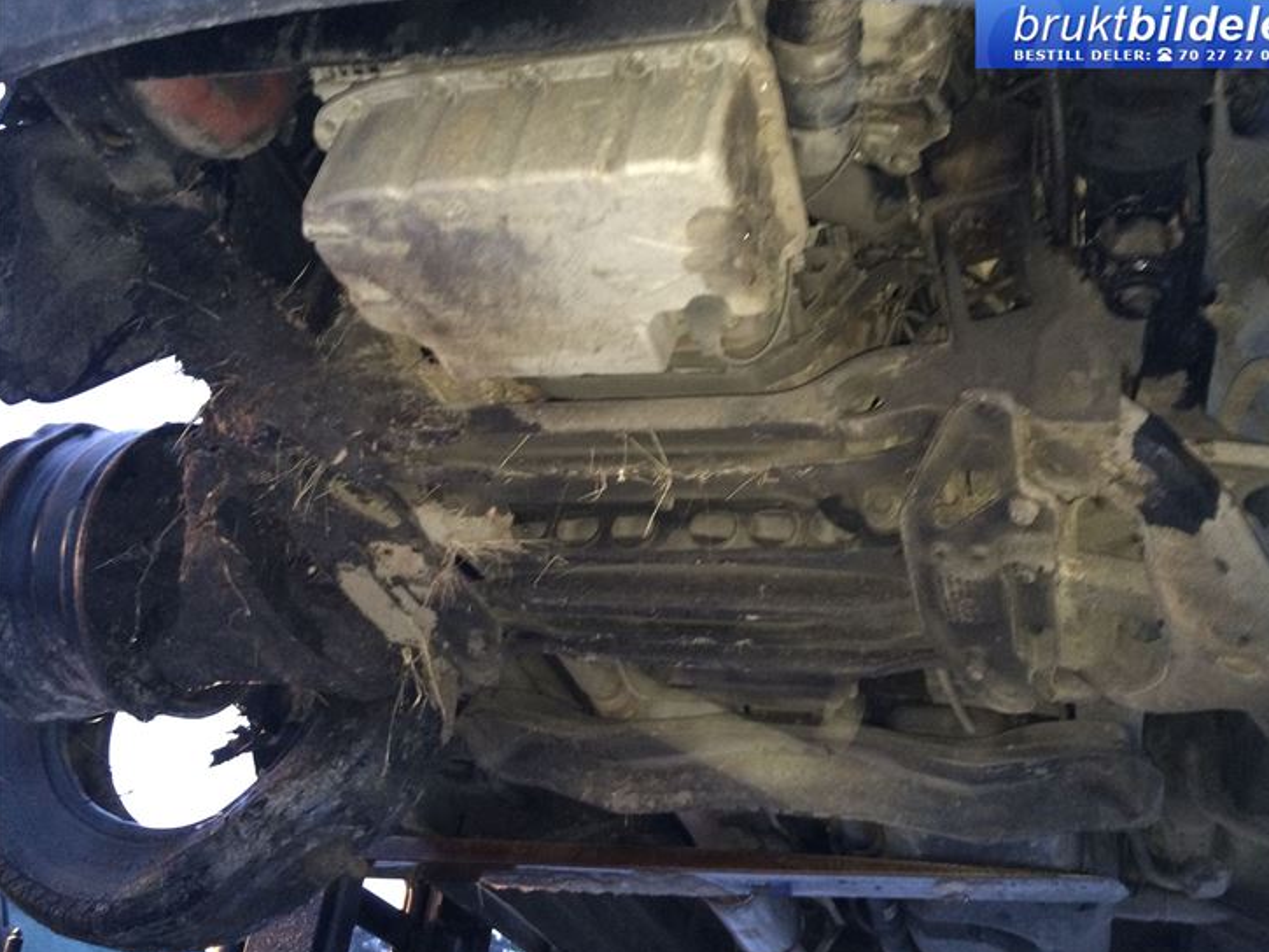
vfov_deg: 44.2
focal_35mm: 32
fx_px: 1173
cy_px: 492
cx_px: 695
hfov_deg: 56.7
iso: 320
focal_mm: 4.15
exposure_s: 1/16
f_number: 2.2
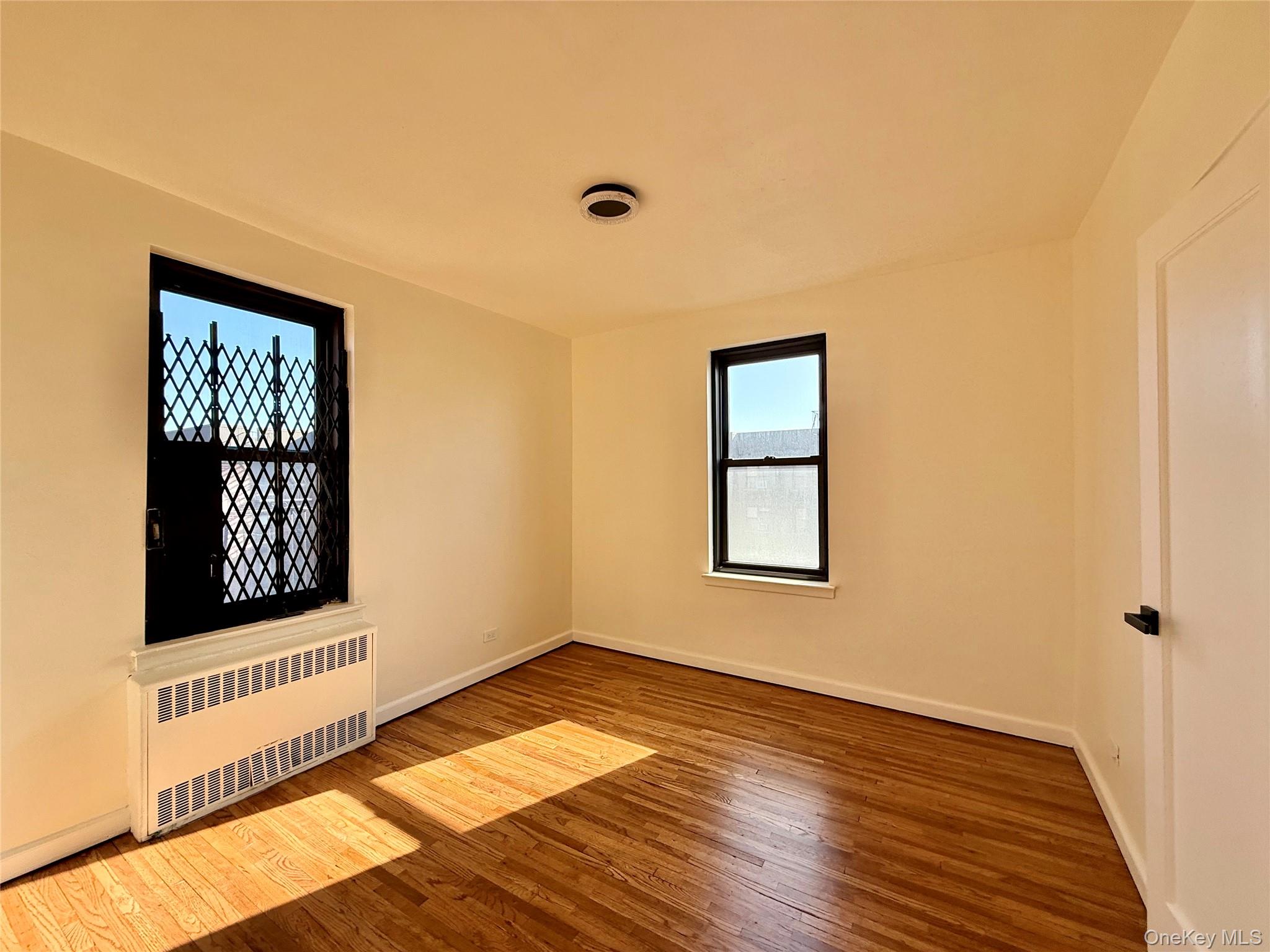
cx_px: 635
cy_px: 476
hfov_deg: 102.1
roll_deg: +1.0
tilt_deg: +3.3
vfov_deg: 85.7
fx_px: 514
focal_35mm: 14
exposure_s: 1/228
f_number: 2.2
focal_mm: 2.22
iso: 64
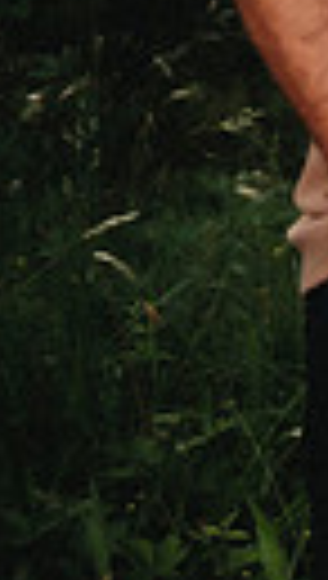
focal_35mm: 165
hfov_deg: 6.2
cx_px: 1258
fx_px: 2540
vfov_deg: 12.4
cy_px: -281
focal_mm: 35
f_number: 2.8
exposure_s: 1/200
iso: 100
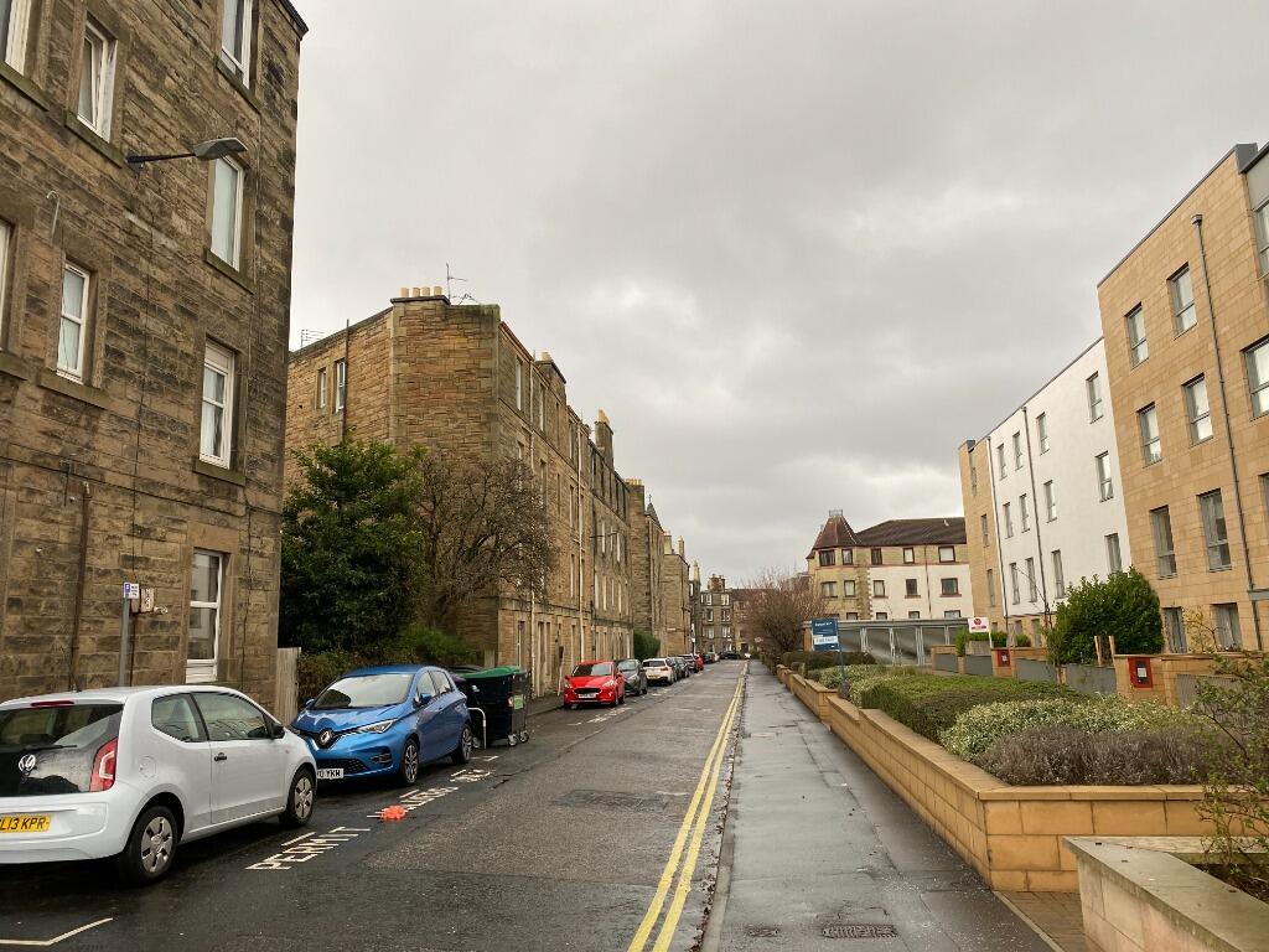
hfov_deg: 67.3
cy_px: 476
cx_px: 634
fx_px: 953
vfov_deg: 53.1
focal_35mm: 26
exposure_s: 1/121
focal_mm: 4.25
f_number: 1.8
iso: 40
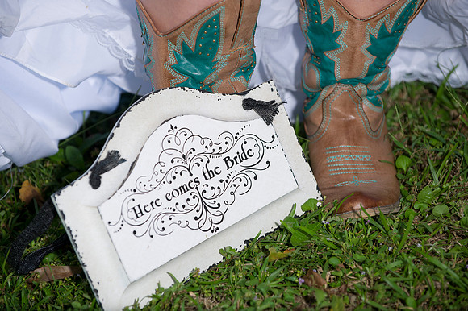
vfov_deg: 8.8
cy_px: 156
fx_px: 2014
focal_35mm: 155
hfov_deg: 13.3
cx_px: 234
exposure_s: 1/250
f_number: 3.5
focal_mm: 155
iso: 200
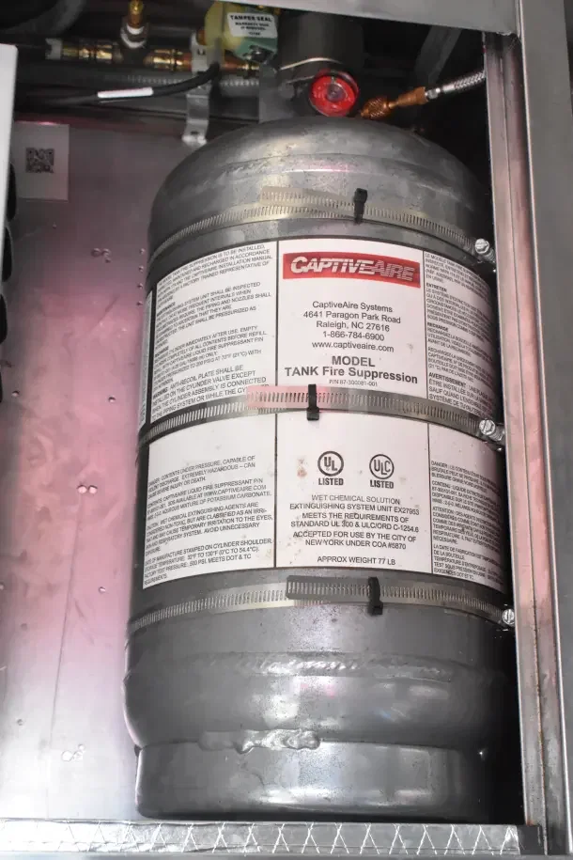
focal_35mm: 52
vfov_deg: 37.9
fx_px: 1253
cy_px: 430
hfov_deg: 25.8
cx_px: 286
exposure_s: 1/200
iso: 6400
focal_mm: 35
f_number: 7.1
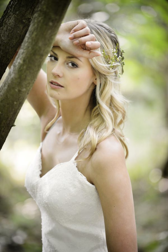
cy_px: 126
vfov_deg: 14.6
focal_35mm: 140
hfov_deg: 9.8
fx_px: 979
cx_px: 84
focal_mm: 140
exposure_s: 1/60
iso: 1250
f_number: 2.8
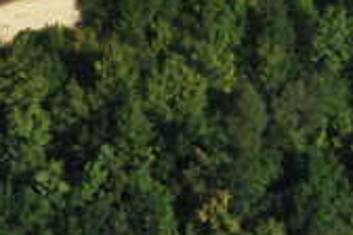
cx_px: -19
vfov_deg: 2.4
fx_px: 5599
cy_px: -186
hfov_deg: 3.6
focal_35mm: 571
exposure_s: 1/200
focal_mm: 80
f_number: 13
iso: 200
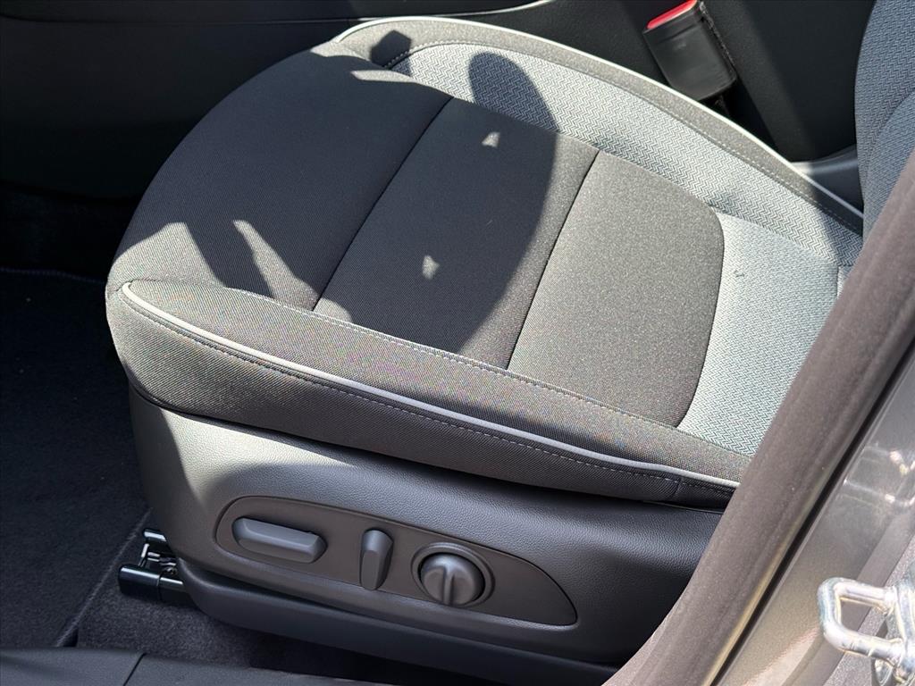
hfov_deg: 39.7
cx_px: 458
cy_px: 343
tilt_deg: -37.3
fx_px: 1269
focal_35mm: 48
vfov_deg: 30.3
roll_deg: -2.3
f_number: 1.78
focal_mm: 6.76
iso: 64
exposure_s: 1/439
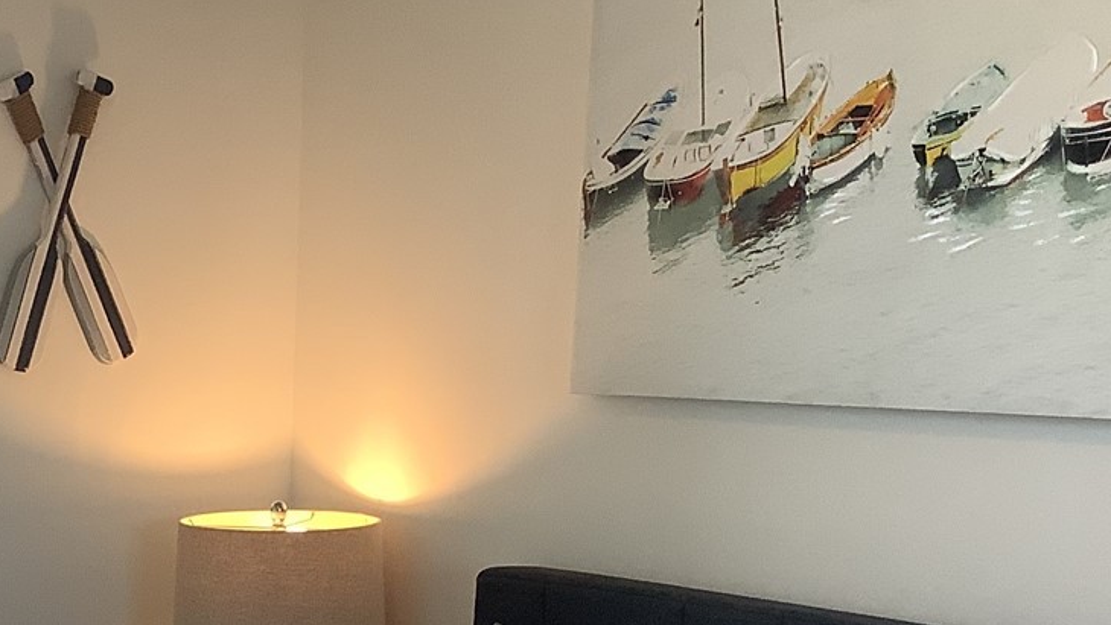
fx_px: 2180
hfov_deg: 27.3
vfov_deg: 15.6
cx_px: 64
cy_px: 786
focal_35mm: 74
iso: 64
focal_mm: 3.3
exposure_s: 1/60
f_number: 2.4
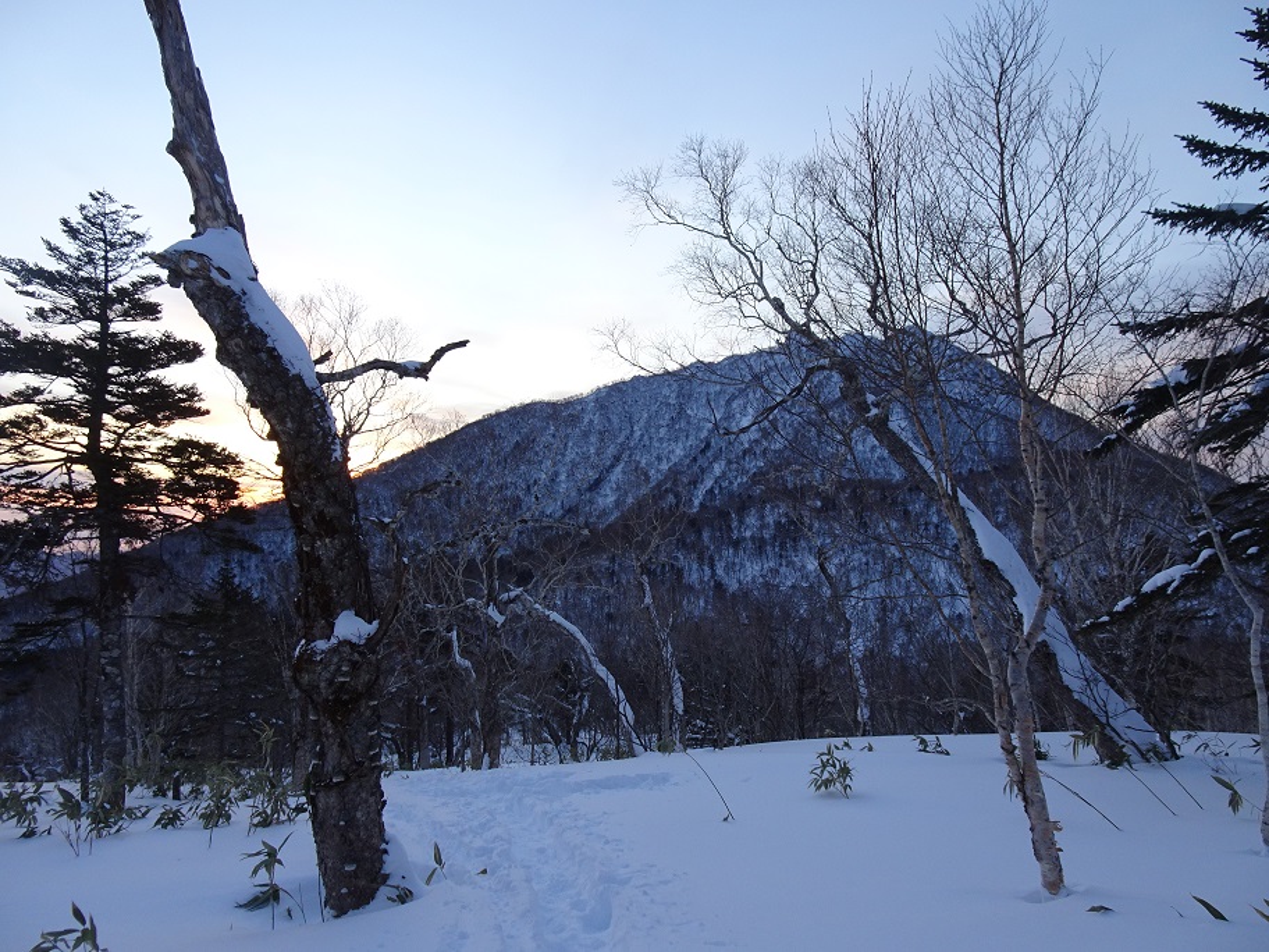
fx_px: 880
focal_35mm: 24
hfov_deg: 71.6
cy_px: 476
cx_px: 634
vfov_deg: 56.8
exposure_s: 1/100
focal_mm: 4.1
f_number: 3.5
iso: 80
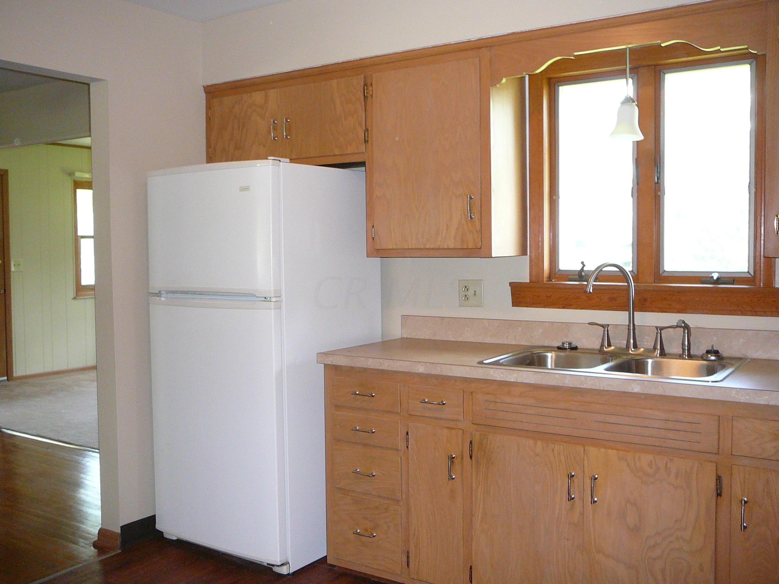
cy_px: 292
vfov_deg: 40.7
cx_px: 390
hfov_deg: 52.6
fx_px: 788
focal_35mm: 35
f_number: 2.8
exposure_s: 1/30
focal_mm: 5.2
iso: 250
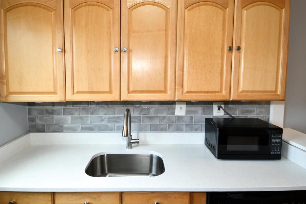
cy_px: 103
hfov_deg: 83.9
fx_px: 170
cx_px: 143
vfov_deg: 61.9
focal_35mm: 20
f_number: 4
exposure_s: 1/80
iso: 200
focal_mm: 12
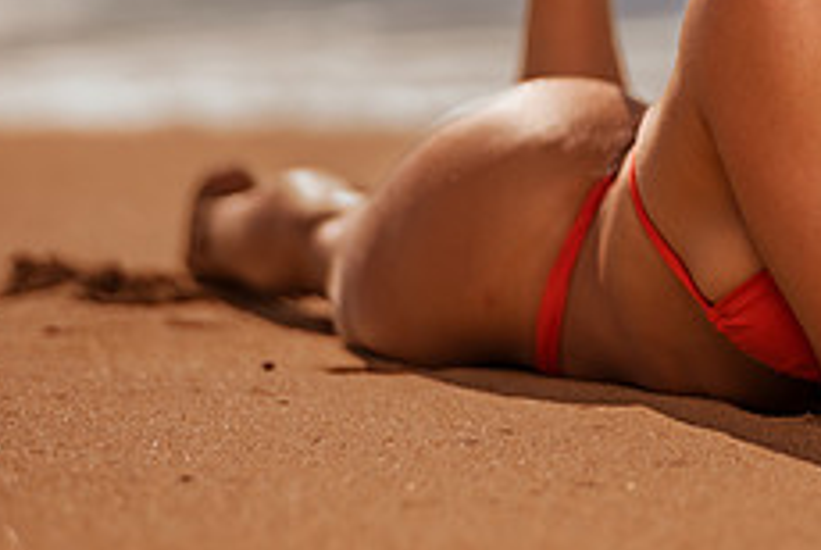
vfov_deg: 9.4
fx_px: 3334
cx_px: 982
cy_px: 16
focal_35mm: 146
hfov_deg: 13.6
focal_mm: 58
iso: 50
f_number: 2
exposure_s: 1/8000
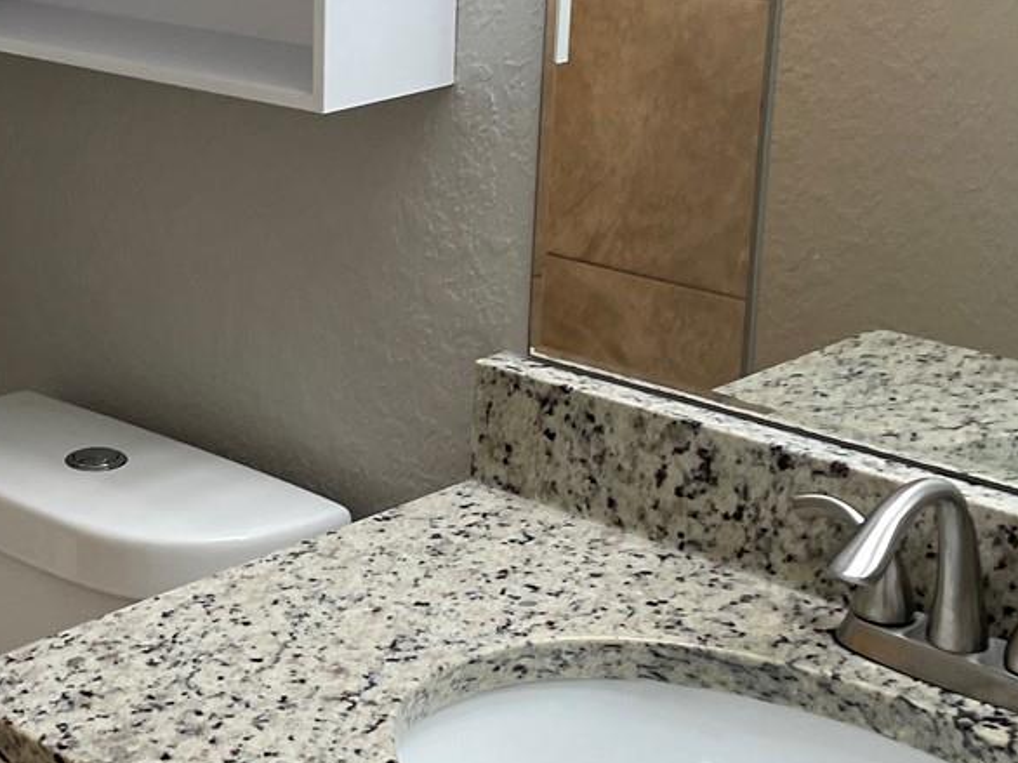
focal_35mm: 71
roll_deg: +3.0
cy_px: 372
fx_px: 2087
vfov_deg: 20.7
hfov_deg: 26.0
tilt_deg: -16.6
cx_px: 7
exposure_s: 1/60
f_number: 1.6
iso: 80
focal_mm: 4.2
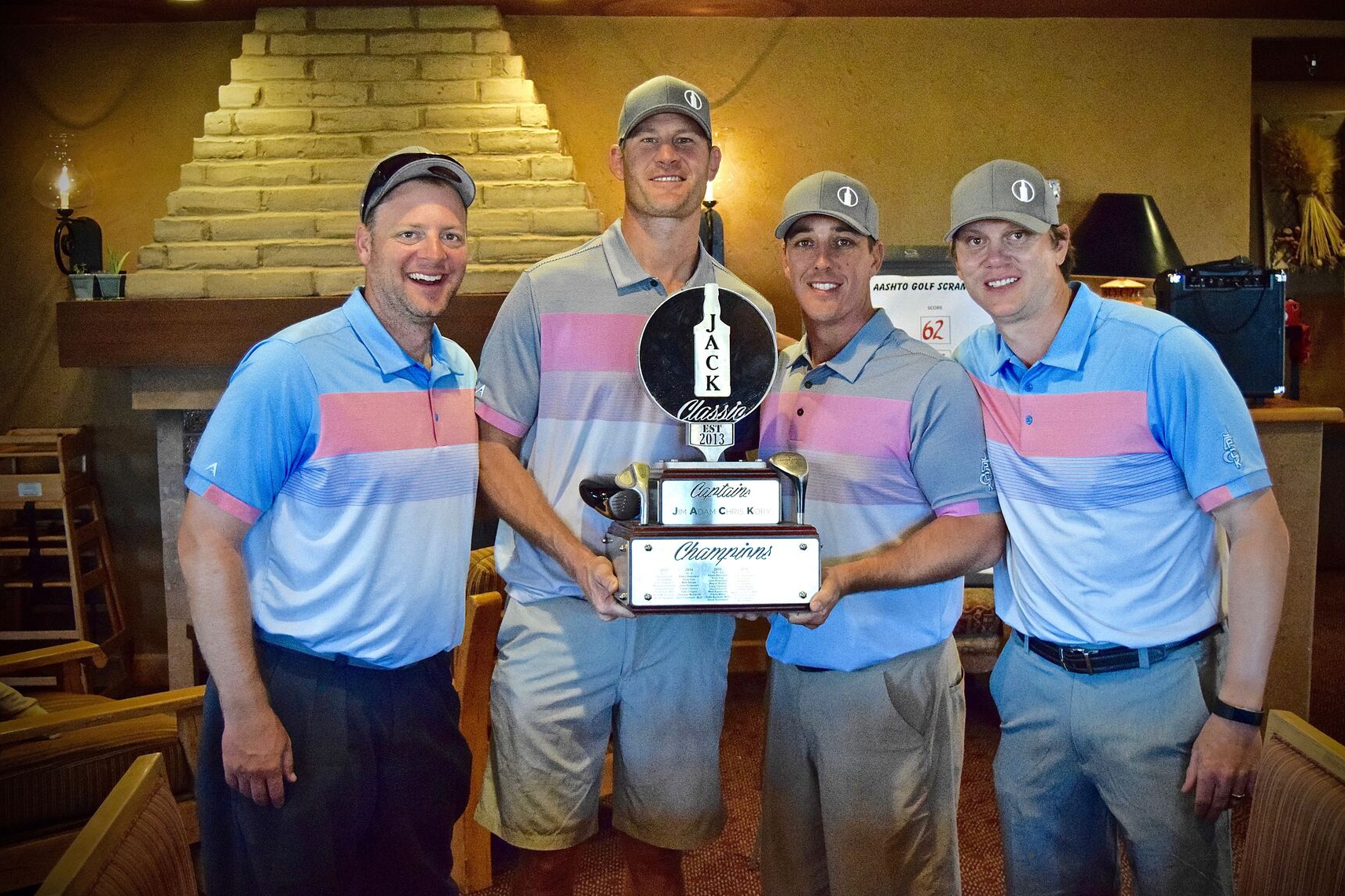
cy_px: 428
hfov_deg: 47.4
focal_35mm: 41
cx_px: 705
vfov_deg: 32.6
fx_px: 1532
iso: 3200
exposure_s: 1/400
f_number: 4
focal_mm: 26
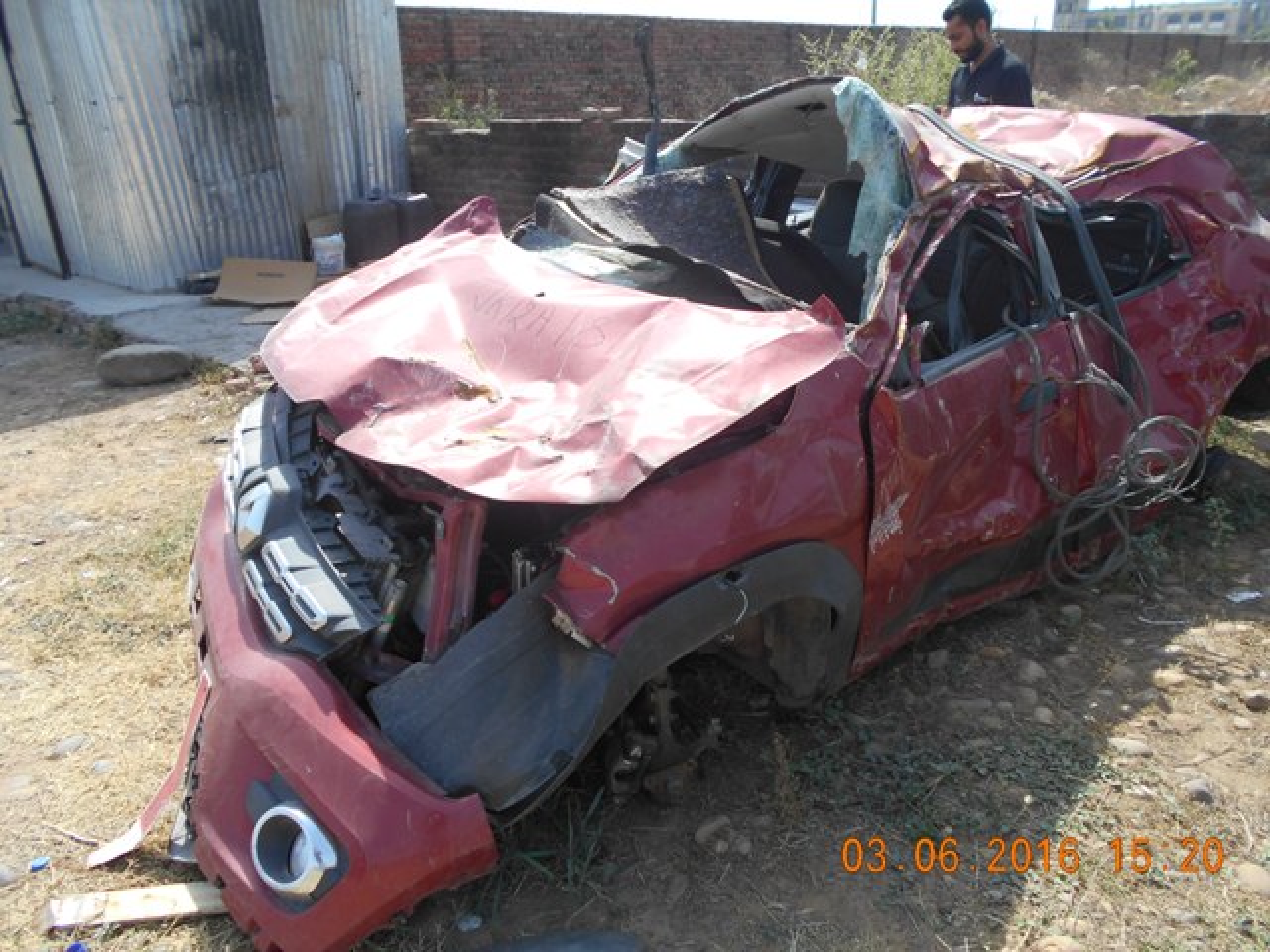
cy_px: 476
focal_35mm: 26
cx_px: 635
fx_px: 954
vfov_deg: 53.1
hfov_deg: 67.3
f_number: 3.2
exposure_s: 1/400
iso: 80
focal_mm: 4.6
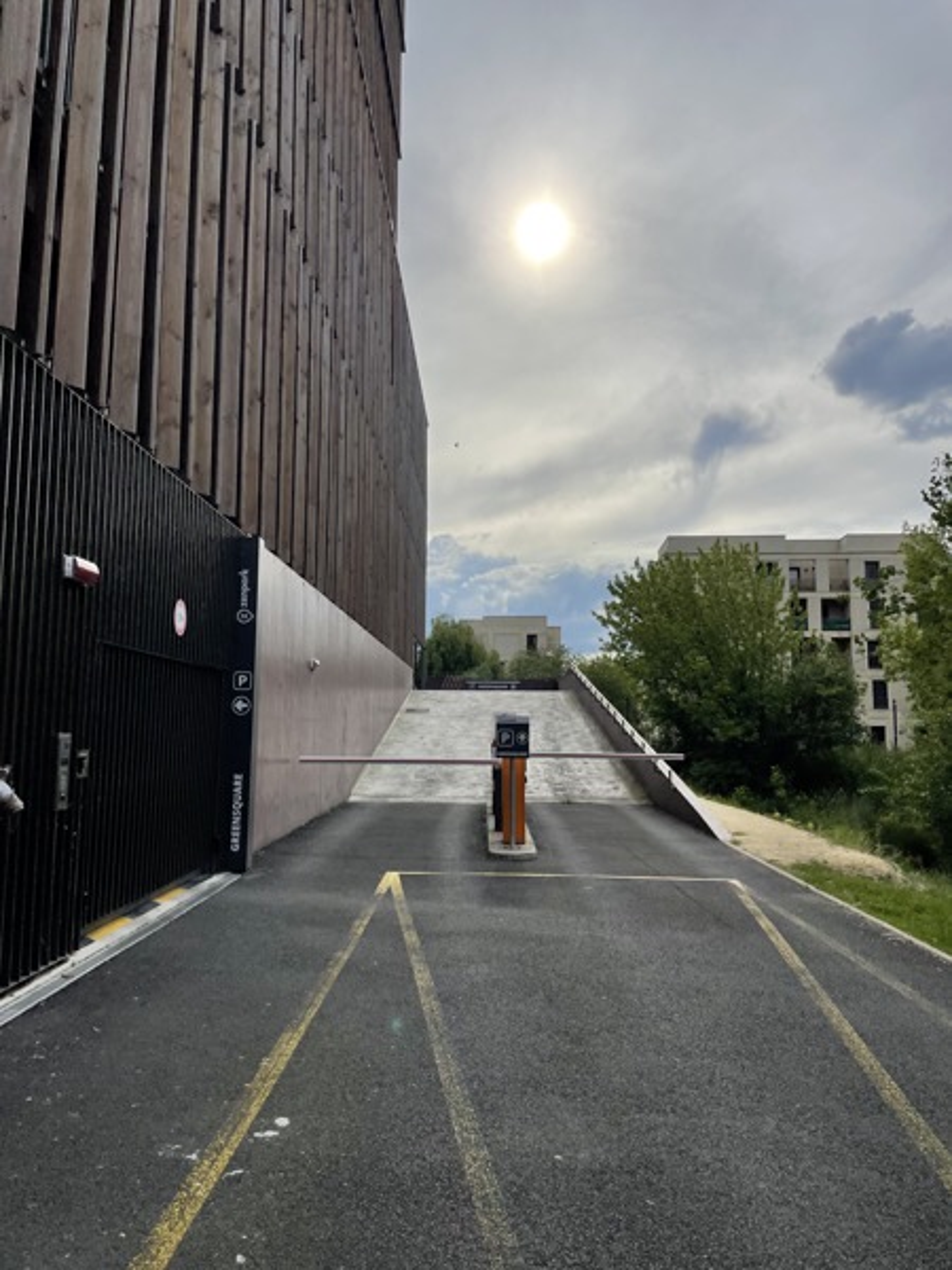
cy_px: 635
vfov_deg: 67.3
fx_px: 953
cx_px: 476
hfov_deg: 53.1
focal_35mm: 26
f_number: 1.6
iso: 32
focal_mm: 4.2
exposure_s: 1/6897
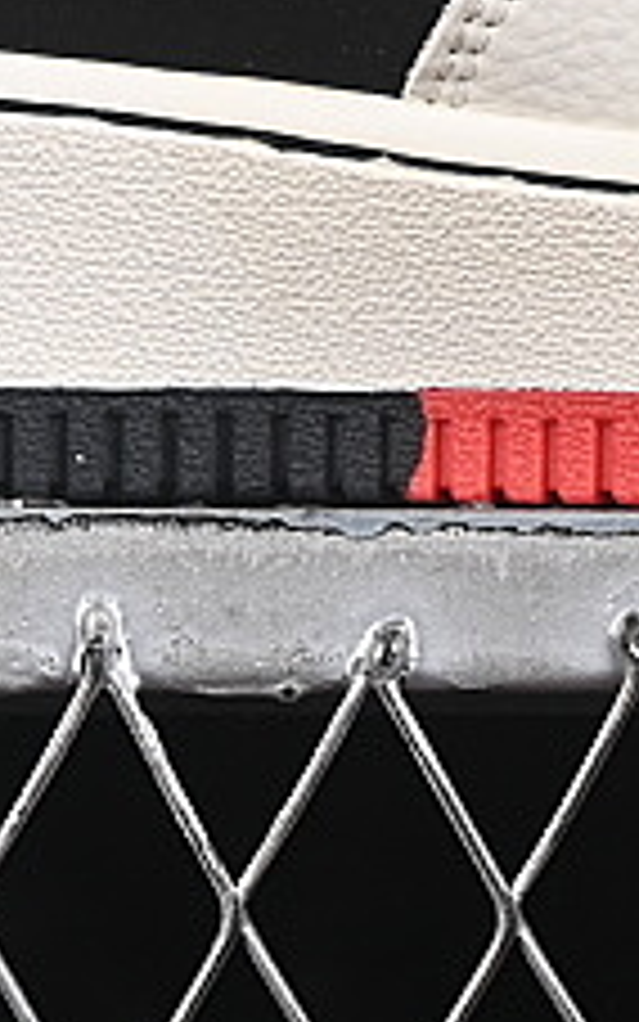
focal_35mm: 364
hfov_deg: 3.6
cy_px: -495
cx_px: 387
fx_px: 10136
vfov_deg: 5.7
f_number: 7.1
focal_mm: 50
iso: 160
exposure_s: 1/80
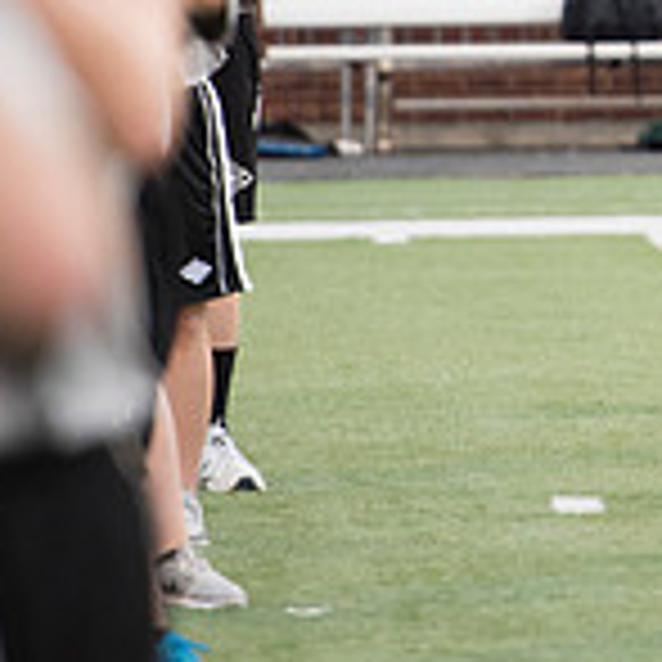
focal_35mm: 671
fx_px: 14518
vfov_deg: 2.6
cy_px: -137
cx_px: 986
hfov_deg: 2.6
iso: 1000
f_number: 2.8
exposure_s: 1/1250
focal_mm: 200
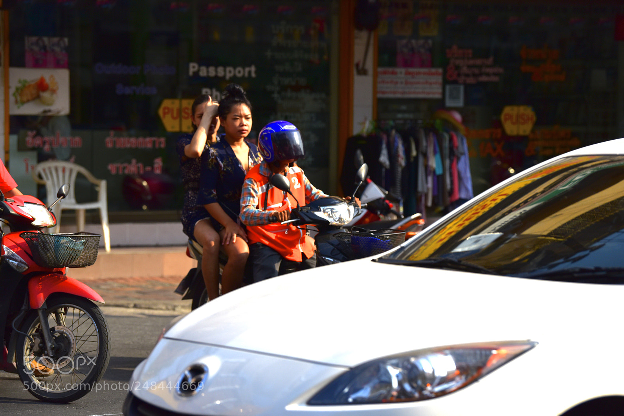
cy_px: 207
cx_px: 313
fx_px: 2358
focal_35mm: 136
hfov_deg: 15.1
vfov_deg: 10.1
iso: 500
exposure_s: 1/6400
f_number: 4.5
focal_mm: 135
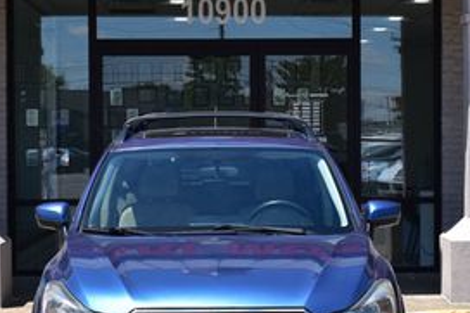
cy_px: 175
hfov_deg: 19.3
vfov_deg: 12.9
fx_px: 1383
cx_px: 249
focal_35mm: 106
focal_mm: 30
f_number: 11
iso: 360
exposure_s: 1/500
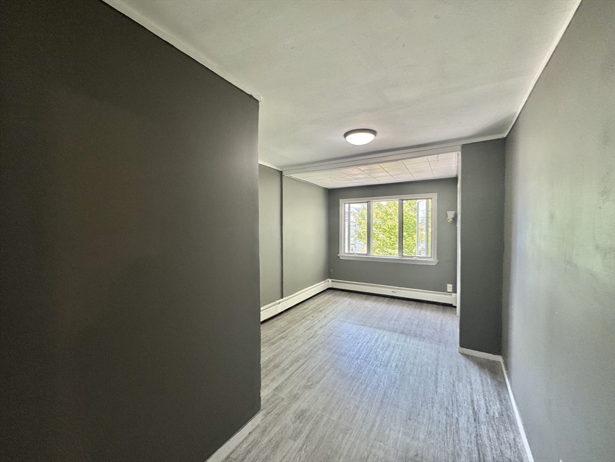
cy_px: 231
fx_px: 249
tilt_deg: -1.0
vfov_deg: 85.7
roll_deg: -0.3
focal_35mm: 14
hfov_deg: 102.1
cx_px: 308
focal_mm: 2.22
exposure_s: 1/120
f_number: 2.2
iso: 160
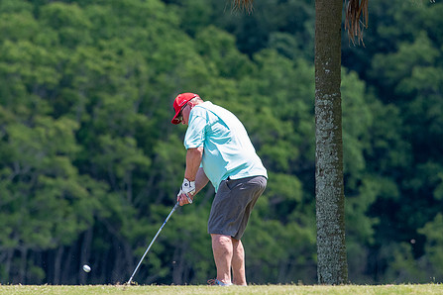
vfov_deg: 1.7
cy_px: 144
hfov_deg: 2.6
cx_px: 200
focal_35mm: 798
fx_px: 9819
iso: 800
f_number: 6.3
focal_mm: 410
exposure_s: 1/1000
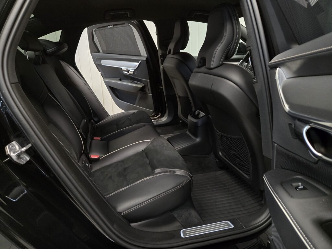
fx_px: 221
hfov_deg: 73.9
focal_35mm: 23
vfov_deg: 58.9
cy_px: 124
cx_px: 166
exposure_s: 1/100
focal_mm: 5.4
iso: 500
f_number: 1.8
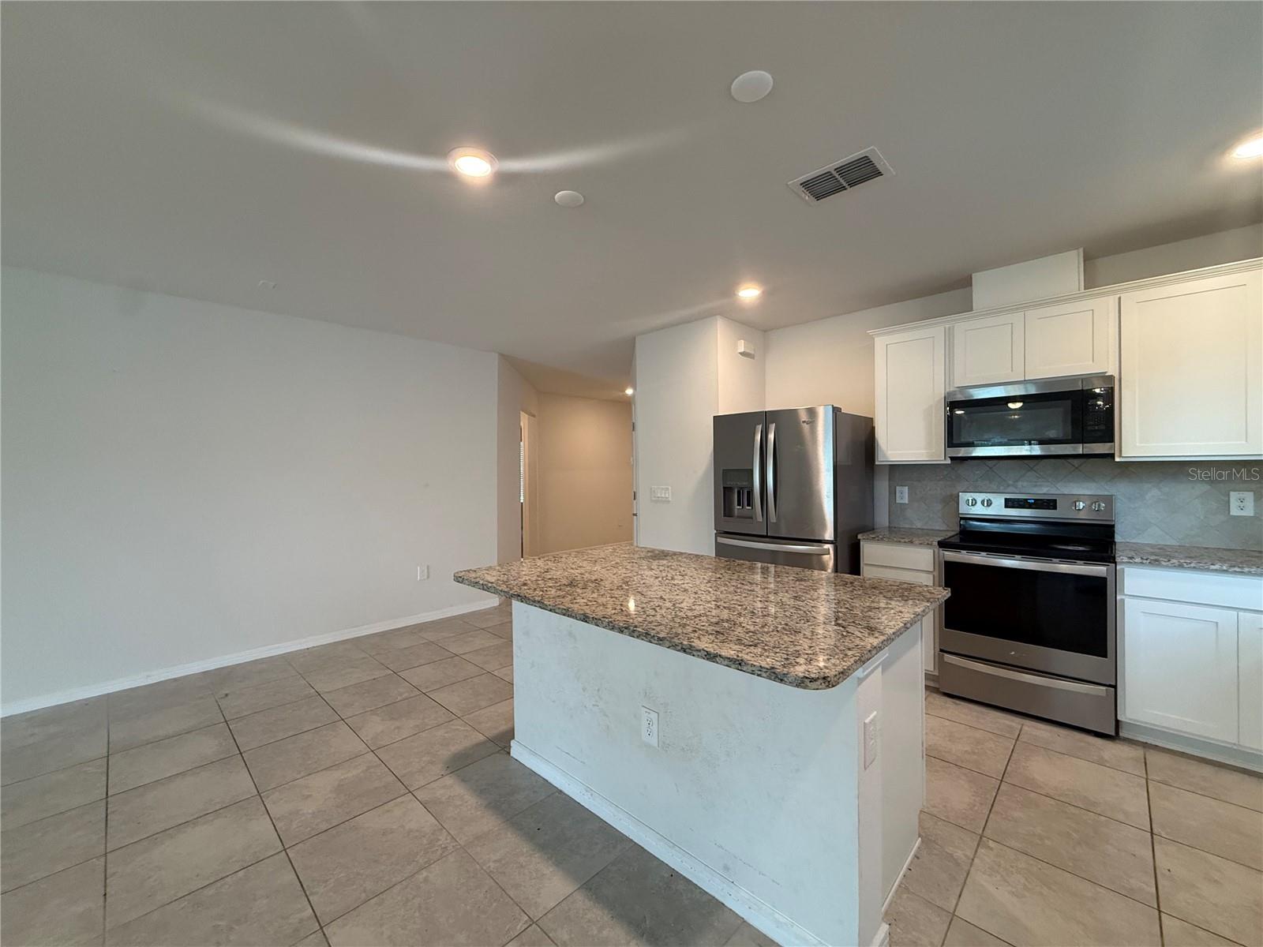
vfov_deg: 85.7
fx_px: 511
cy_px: 474
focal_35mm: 14
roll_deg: +2.2
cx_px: 632
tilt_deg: +1.2
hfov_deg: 102.1
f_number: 2.2
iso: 320
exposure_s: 1/120
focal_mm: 2.22
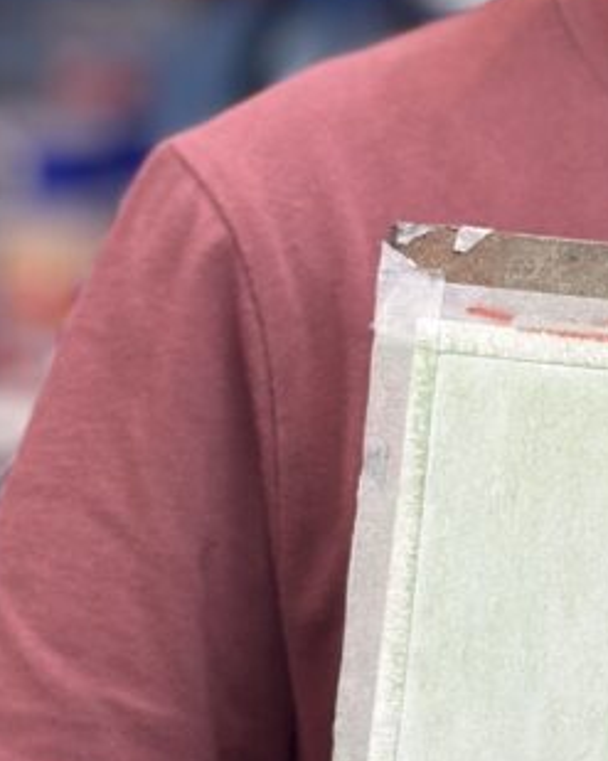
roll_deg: -3.5
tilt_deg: -14.2
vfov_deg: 9.6
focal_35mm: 202
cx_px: 889
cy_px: 501
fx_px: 4546
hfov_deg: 7.5
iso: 125
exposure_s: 1/118
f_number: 1.78
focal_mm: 6.86
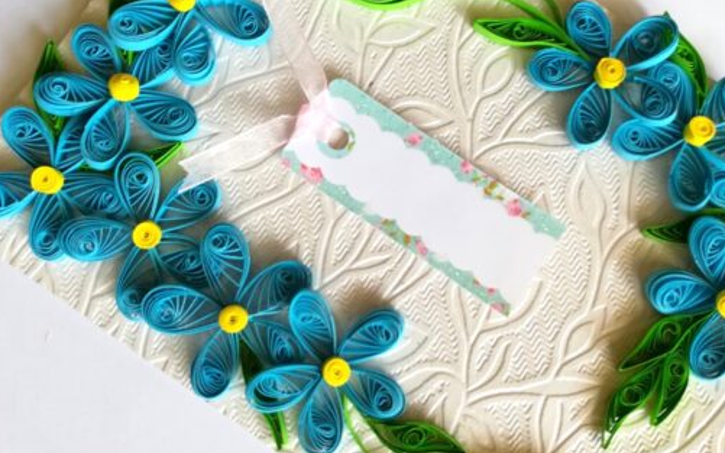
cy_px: 208
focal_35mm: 33
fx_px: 652
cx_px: 398
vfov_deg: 38.3
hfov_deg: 58.0
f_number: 2.2
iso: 64
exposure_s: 1/40
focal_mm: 3.83
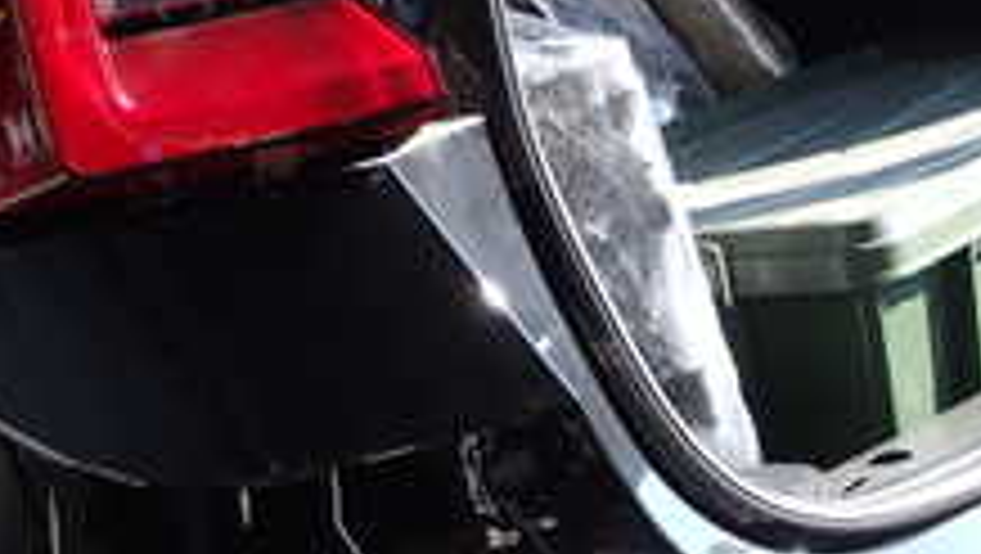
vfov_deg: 12.6
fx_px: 2343
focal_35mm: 90
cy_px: 887
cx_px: 792
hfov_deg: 23.3
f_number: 3.2
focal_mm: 5.4
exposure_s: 1/200
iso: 100
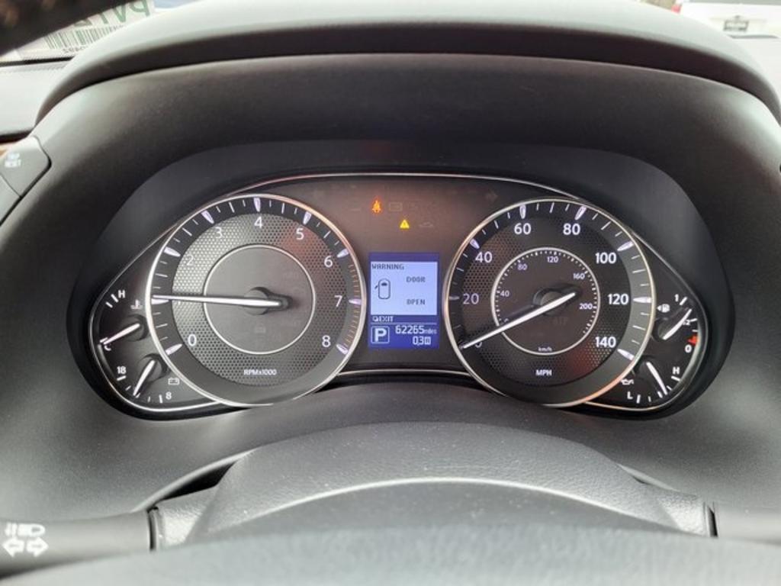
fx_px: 587
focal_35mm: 26
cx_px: 390
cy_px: 293
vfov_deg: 53.1
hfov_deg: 67.3
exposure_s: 1/120
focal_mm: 5.4
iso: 250
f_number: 1.8
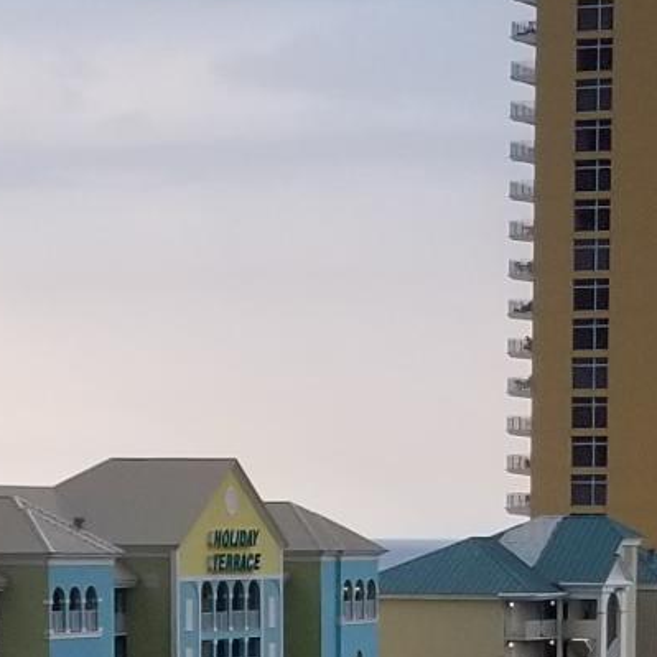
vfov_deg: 9.7
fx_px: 3715
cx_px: 313
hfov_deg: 10.1
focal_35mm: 173
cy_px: 1044
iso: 50
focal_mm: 4.3
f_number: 1.7
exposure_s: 1/562
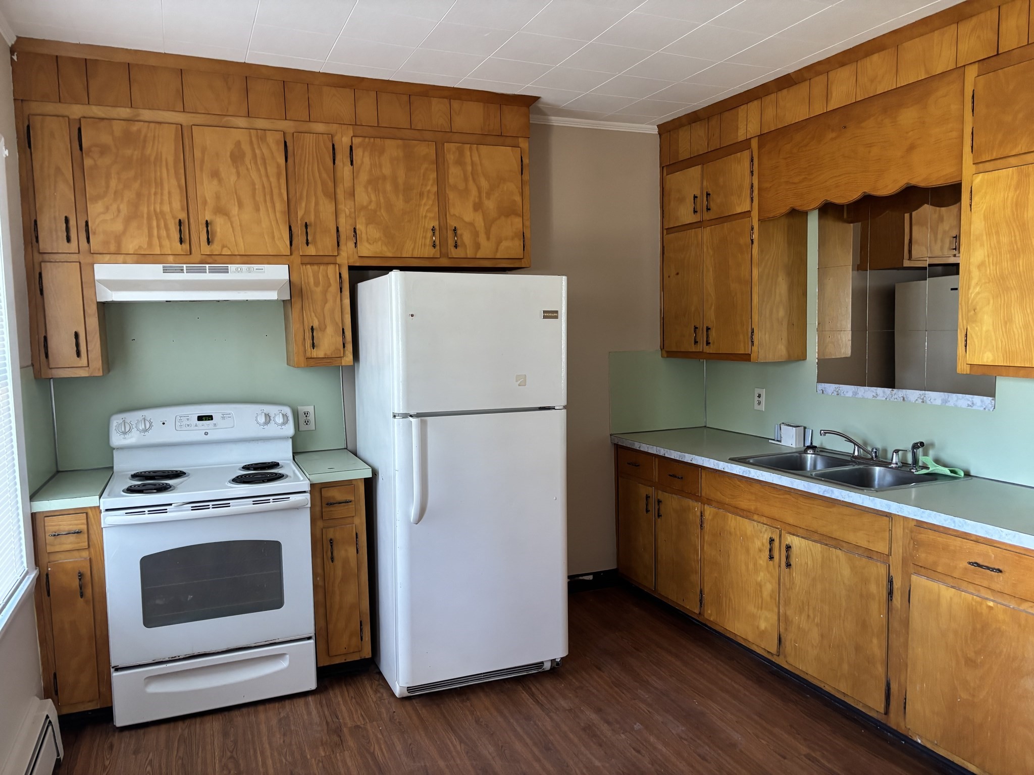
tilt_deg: -4.8
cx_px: 517
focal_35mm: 26
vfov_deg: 53.1
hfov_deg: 67.3
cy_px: 388
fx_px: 777
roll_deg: +1.3
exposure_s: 1/60
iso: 250
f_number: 1.6
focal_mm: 5.96
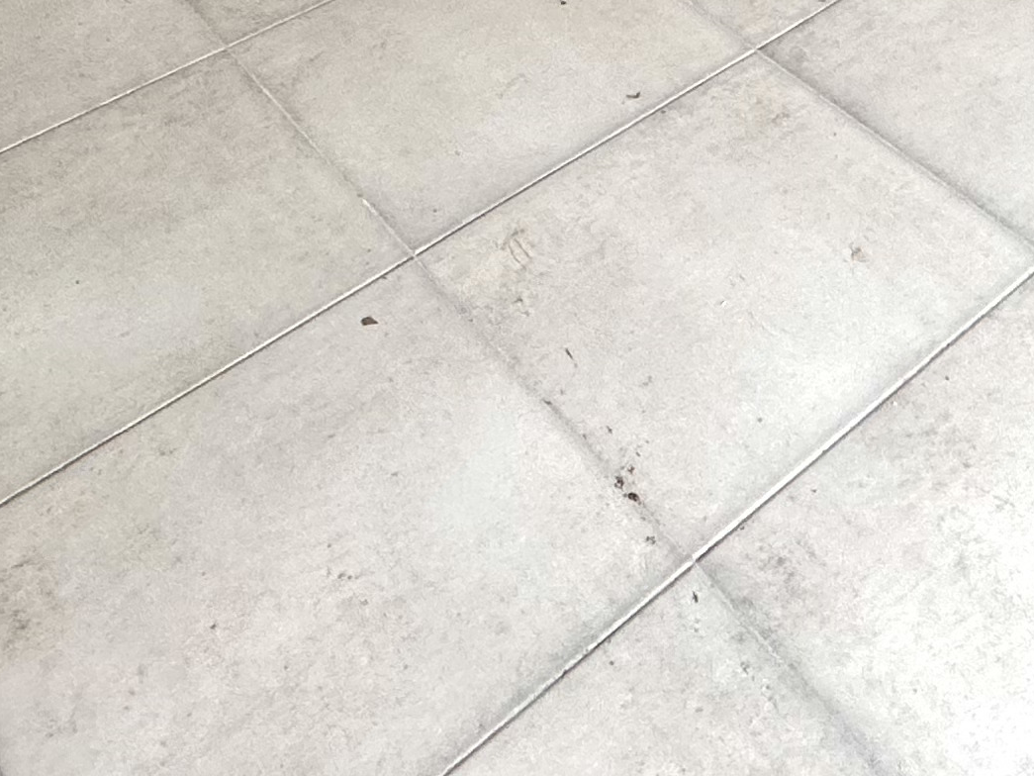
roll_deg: +0.8
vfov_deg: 19.8
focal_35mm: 54
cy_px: -626
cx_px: 866
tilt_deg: -11.8
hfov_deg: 34.2
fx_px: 1613
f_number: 2.2
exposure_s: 1/99
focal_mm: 2.22
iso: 100
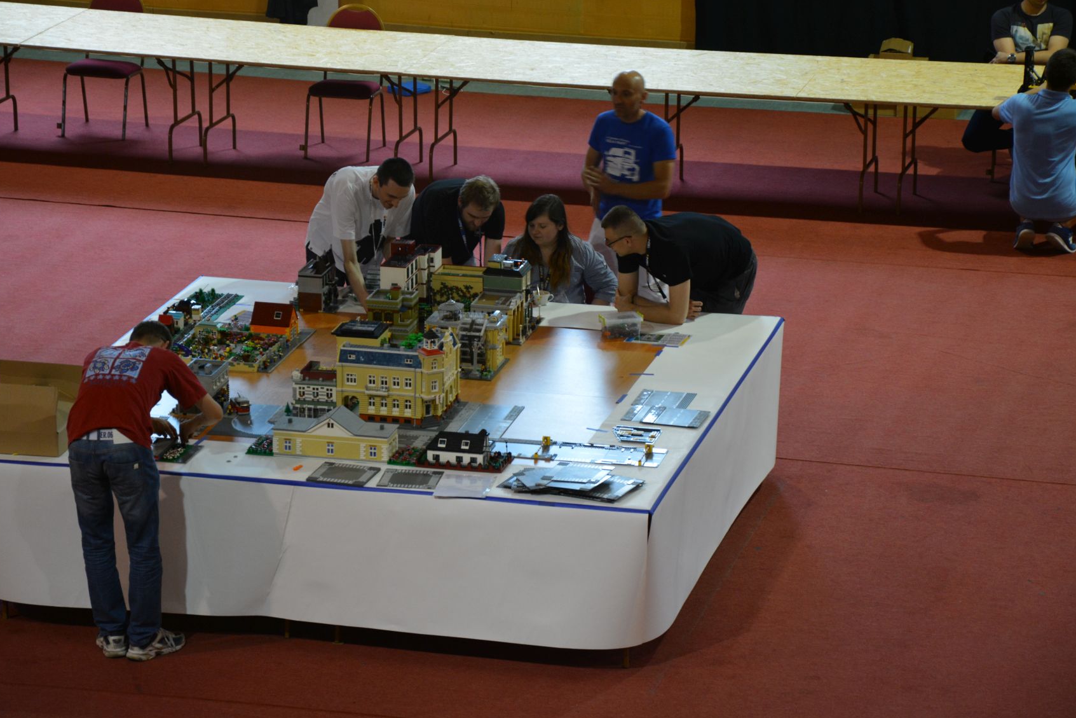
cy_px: 338
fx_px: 4051
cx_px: 522
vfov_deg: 10.1
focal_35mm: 136
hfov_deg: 15.1
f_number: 5.6
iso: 900
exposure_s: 1/30
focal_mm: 85
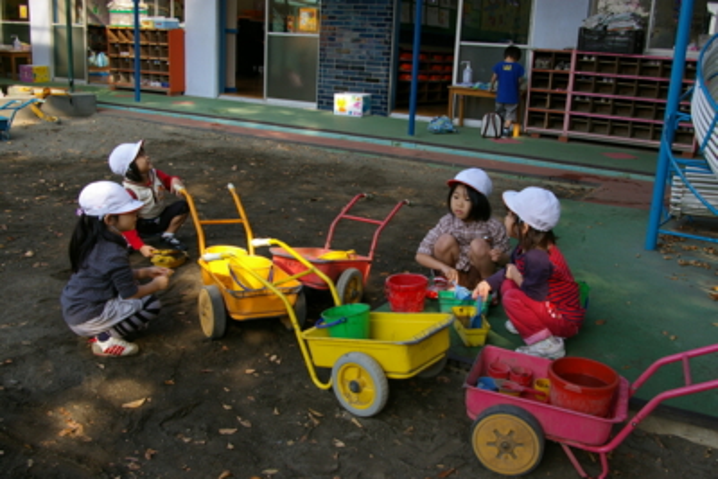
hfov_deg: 53.1
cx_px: 359
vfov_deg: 36.9
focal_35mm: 36
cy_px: 240
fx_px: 718
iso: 200
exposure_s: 1/125
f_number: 6.7
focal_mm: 24
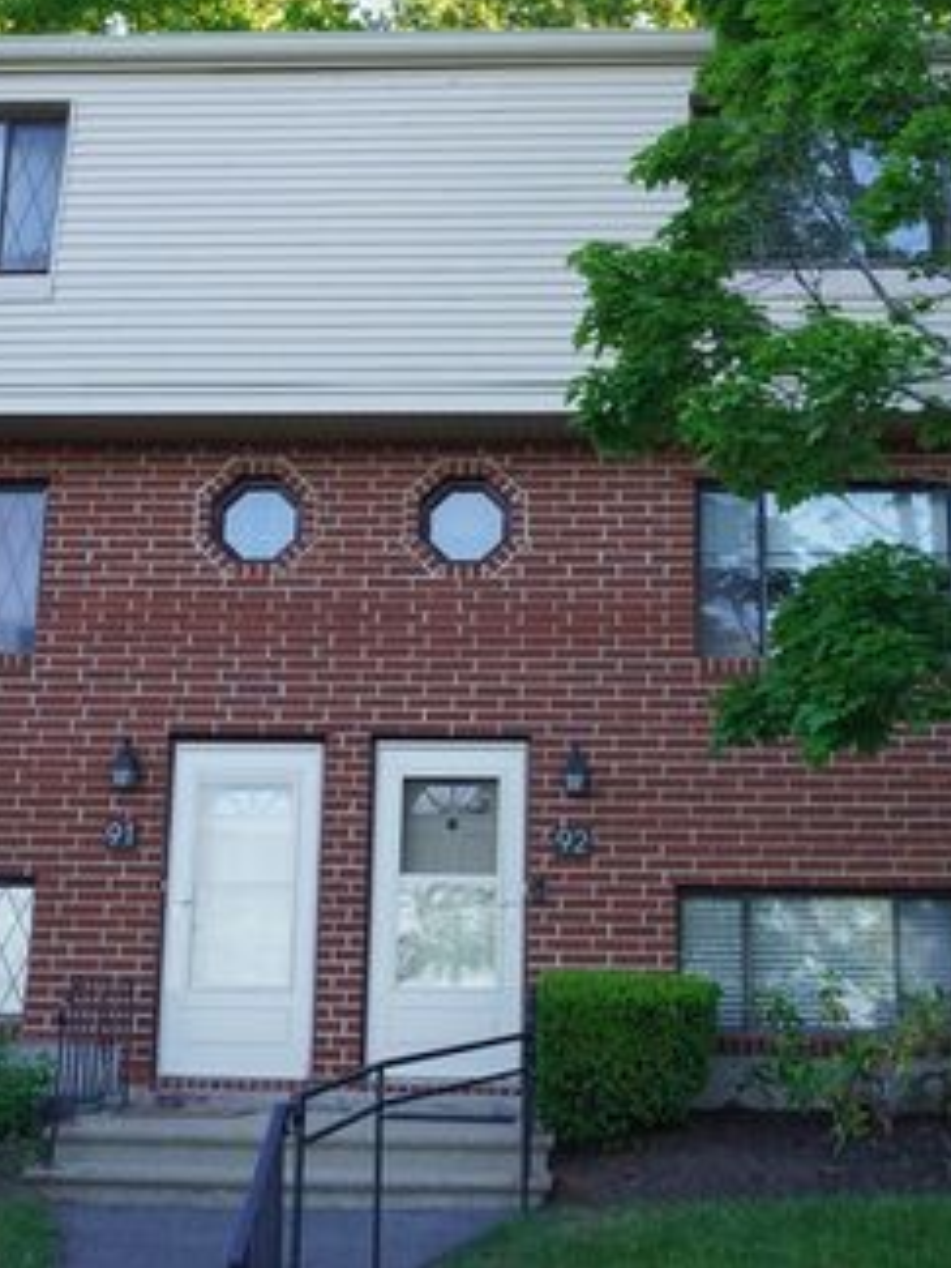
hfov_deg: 31.0
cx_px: 513
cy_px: 620
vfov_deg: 40.6
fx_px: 1712
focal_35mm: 47
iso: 125
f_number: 5.6
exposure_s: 1/80
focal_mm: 21
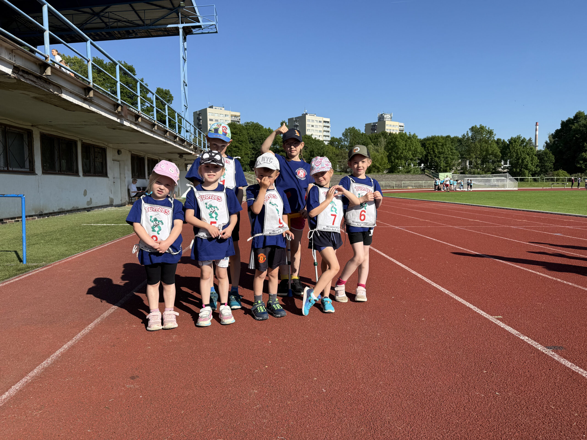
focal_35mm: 24
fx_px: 407
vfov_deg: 56.8
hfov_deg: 71.6
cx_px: 294
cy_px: 220
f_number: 1.8
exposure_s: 1/4975
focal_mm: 6.8
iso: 80
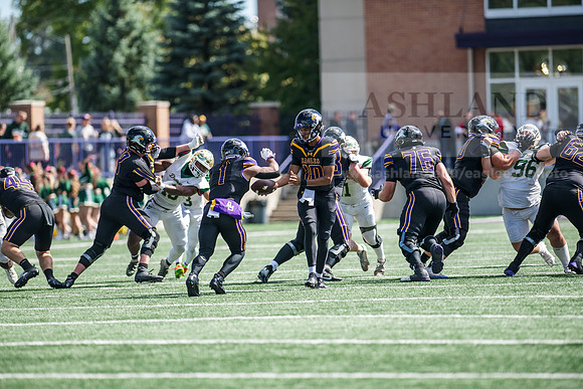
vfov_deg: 4.6
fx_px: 4859
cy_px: 194
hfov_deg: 6.9
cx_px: 292
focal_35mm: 300
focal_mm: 300
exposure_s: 1/2000
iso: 250
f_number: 3.5
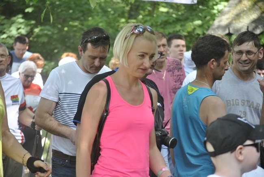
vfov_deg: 9.2
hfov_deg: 13.7
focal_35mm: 150
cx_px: 132
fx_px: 1102
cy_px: 88
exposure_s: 1/250
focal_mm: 100
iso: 800
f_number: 4.5
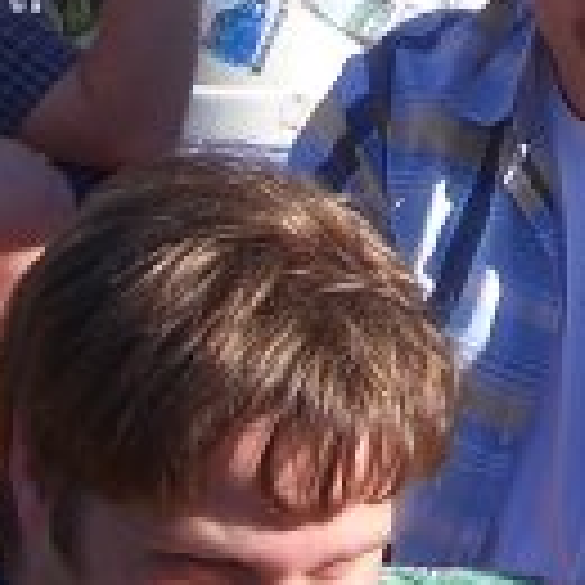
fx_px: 2906
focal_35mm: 152
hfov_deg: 11.3
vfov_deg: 11.0
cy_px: -310
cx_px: 693
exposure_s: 1/400
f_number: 4.3
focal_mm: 5.8
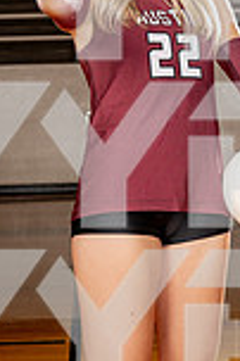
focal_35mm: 151
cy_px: 157
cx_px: 162
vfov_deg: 13.6
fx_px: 1513
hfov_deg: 9.1
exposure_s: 1/250
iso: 100
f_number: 8
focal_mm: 51
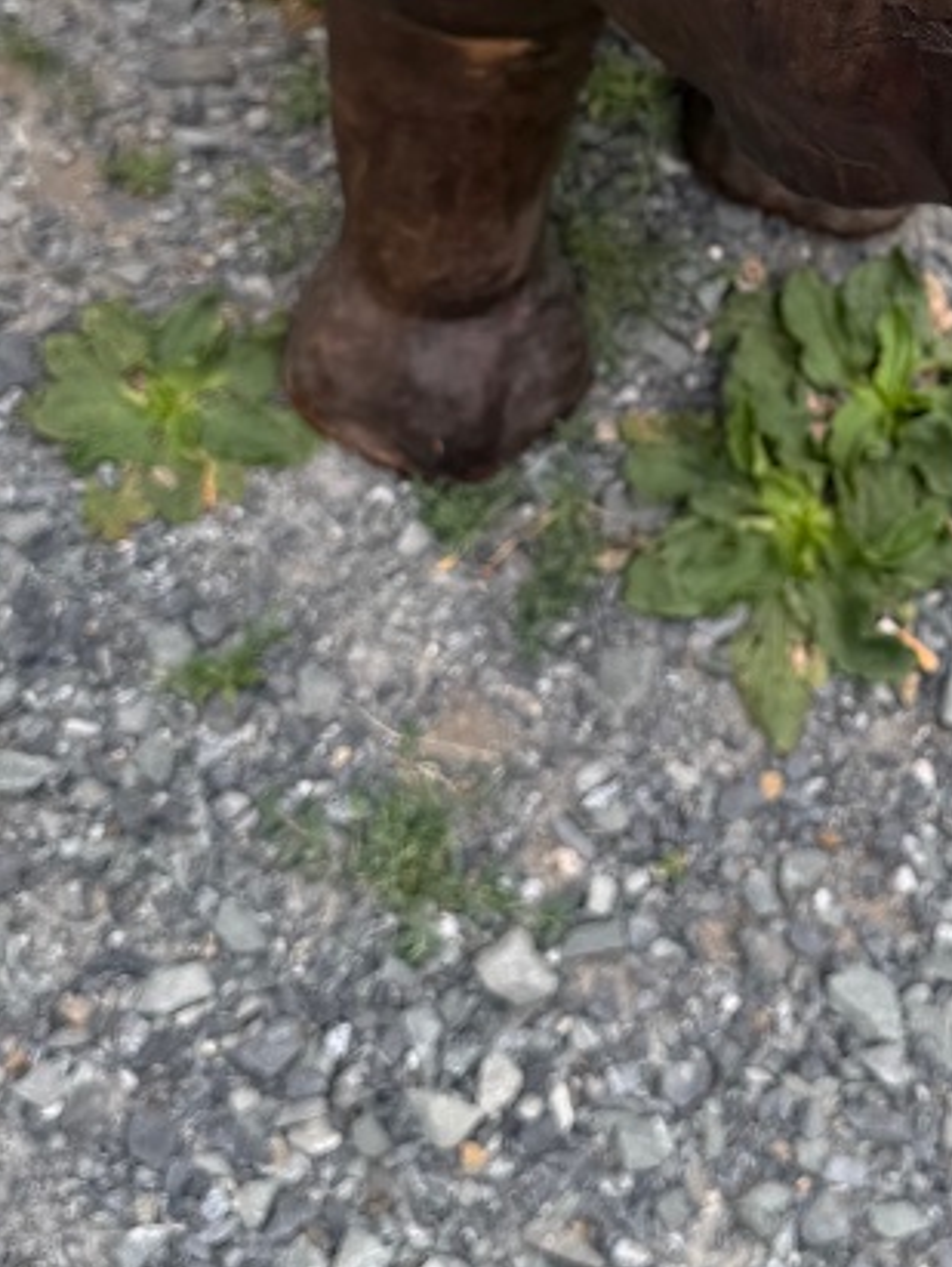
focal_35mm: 70
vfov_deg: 26.4
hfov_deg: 20.1
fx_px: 2563
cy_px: 22
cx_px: 1038
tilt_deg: -48.3
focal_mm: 6.76
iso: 80
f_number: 1.78
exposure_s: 1/478
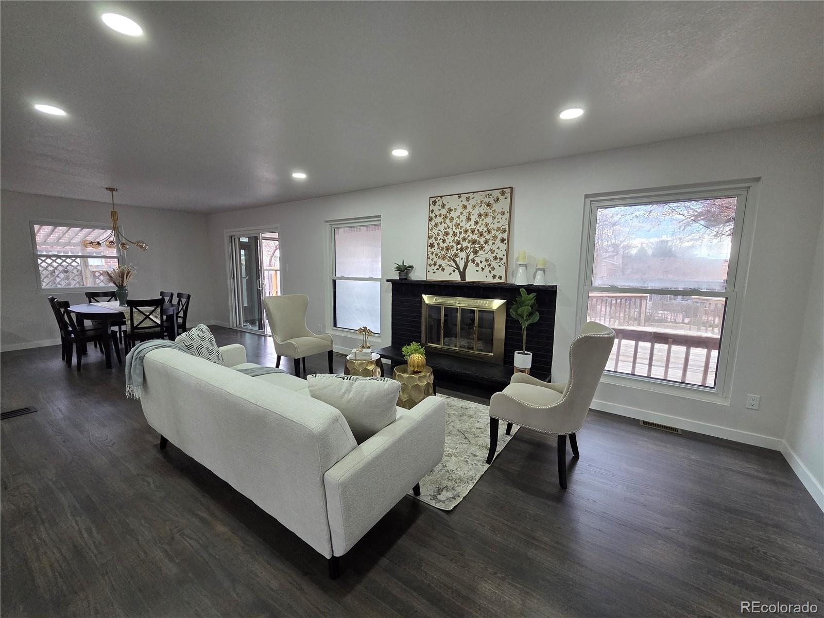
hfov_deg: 106.2
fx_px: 309
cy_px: 309
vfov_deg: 89.9
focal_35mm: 13
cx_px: 412
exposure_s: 1/120
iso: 250
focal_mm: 2.2
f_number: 2.2
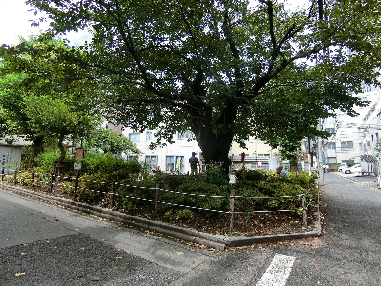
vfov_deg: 68.7
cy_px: 143
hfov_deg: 84.7
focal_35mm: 19
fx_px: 209
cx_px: 190
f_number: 2.7
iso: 80
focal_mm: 4.06
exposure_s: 1/800
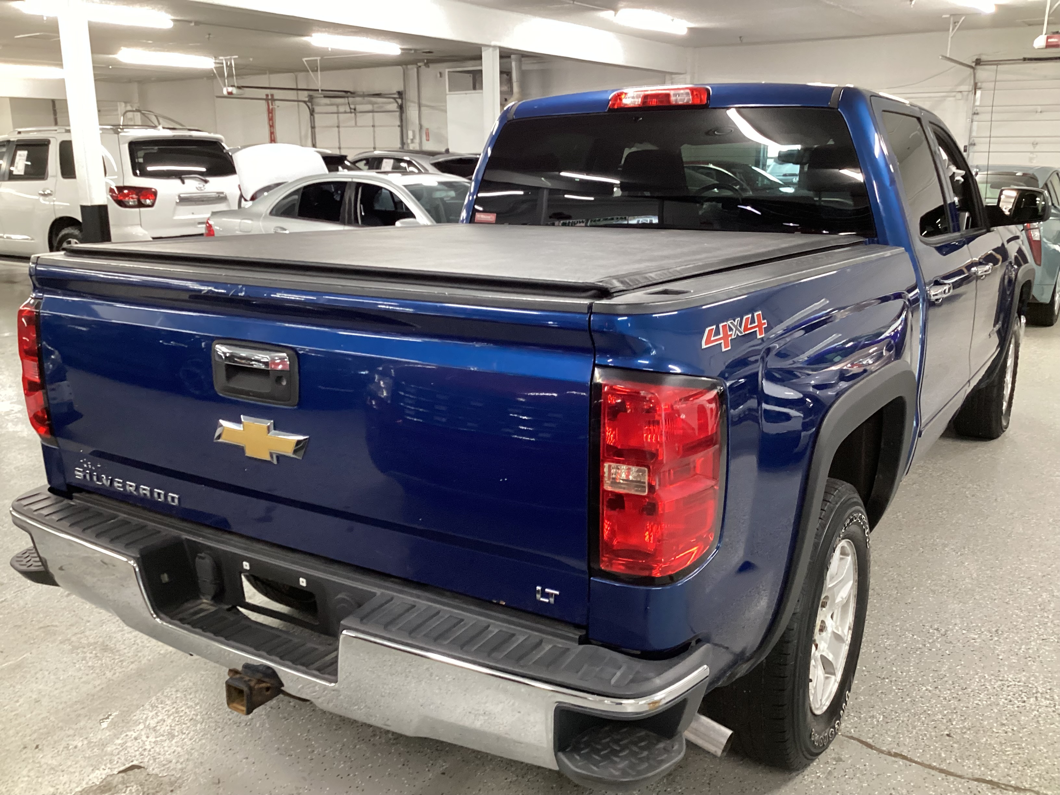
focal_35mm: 31
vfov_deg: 45.4
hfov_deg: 58.4
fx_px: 949
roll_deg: +0.1
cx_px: 530
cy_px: 398
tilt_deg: -15.9
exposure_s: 1/33
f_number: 2.4
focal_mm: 3.3
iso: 250
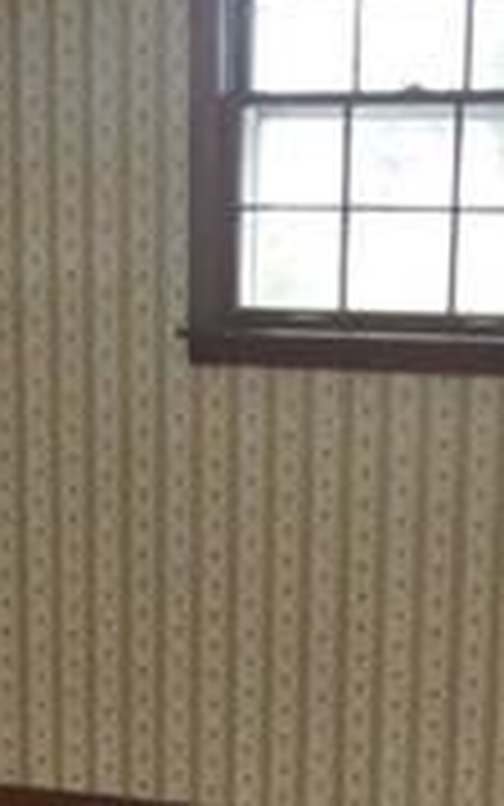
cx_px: 50
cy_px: 1243
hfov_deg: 11.0
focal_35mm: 118
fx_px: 2591
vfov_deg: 16.0
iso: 500
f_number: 3.5
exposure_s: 1/60
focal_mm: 10
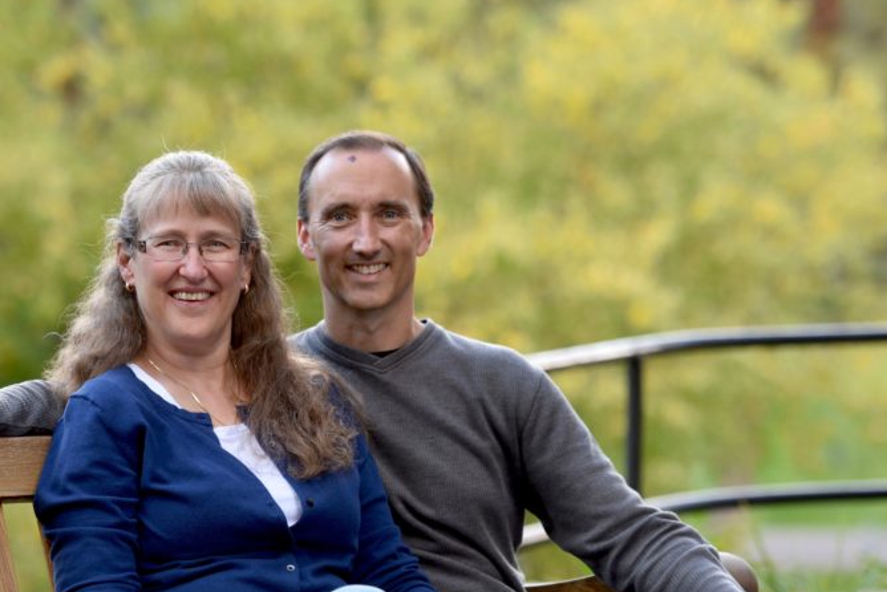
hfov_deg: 11.2
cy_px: 336
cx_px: 382
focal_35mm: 184
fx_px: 4535
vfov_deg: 7.5
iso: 400
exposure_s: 1/250
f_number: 3.2
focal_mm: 120
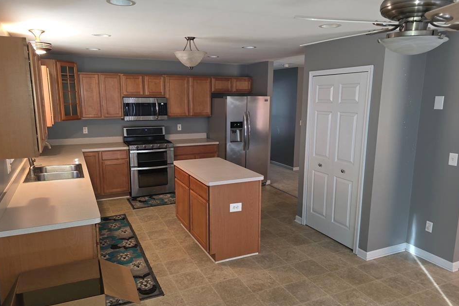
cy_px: 161
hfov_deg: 69.4
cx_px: 222
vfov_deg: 49.5
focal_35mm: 26
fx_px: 331
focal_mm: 6.3
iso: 125
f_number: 1.7
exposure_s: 1/13.4
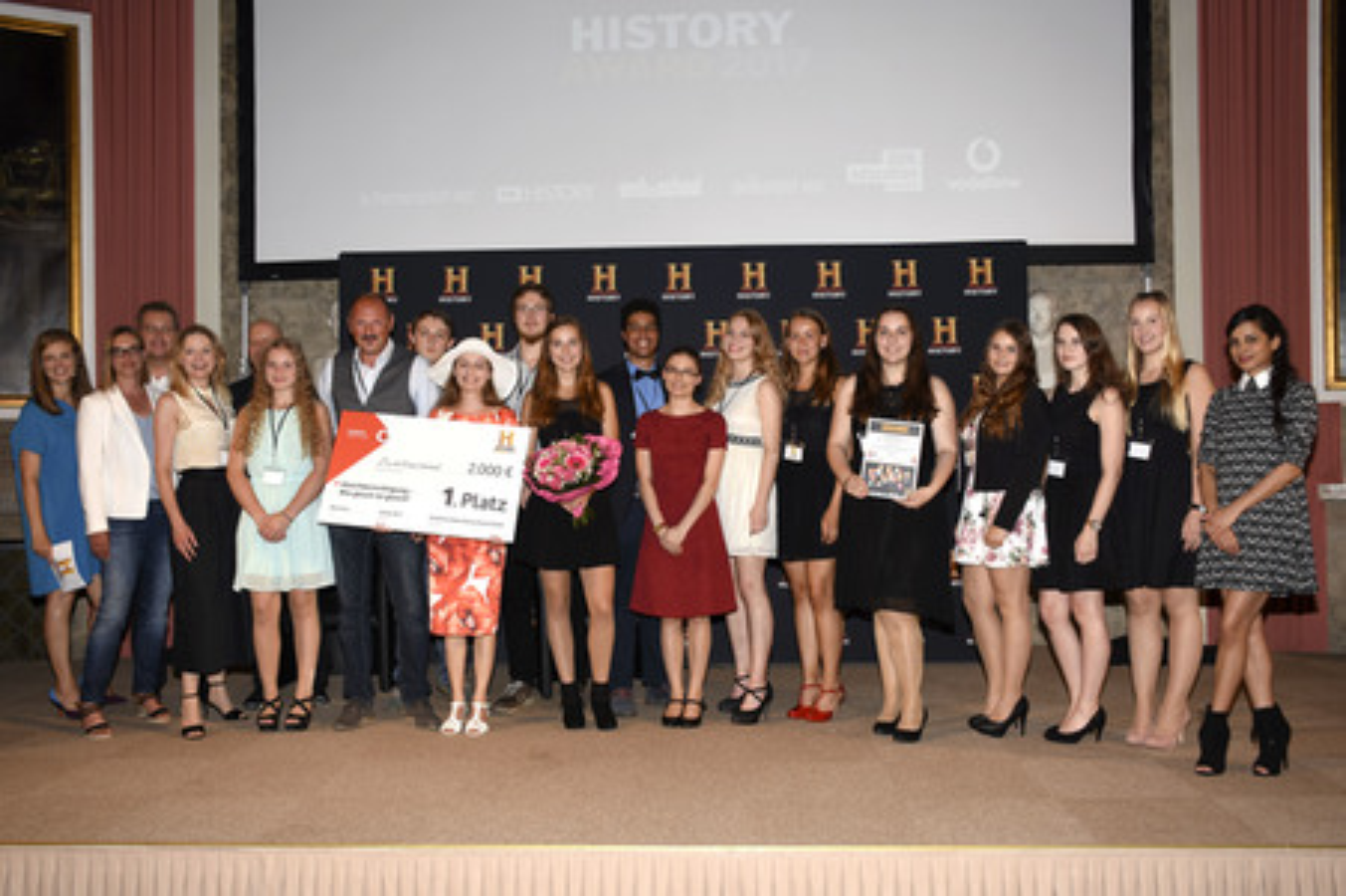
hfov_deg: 62.0
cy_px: 448
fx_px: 1121
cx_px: 673
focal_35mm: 30
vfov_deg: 43.5
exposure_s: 1/125
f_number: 4.5
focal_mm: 20
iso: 160
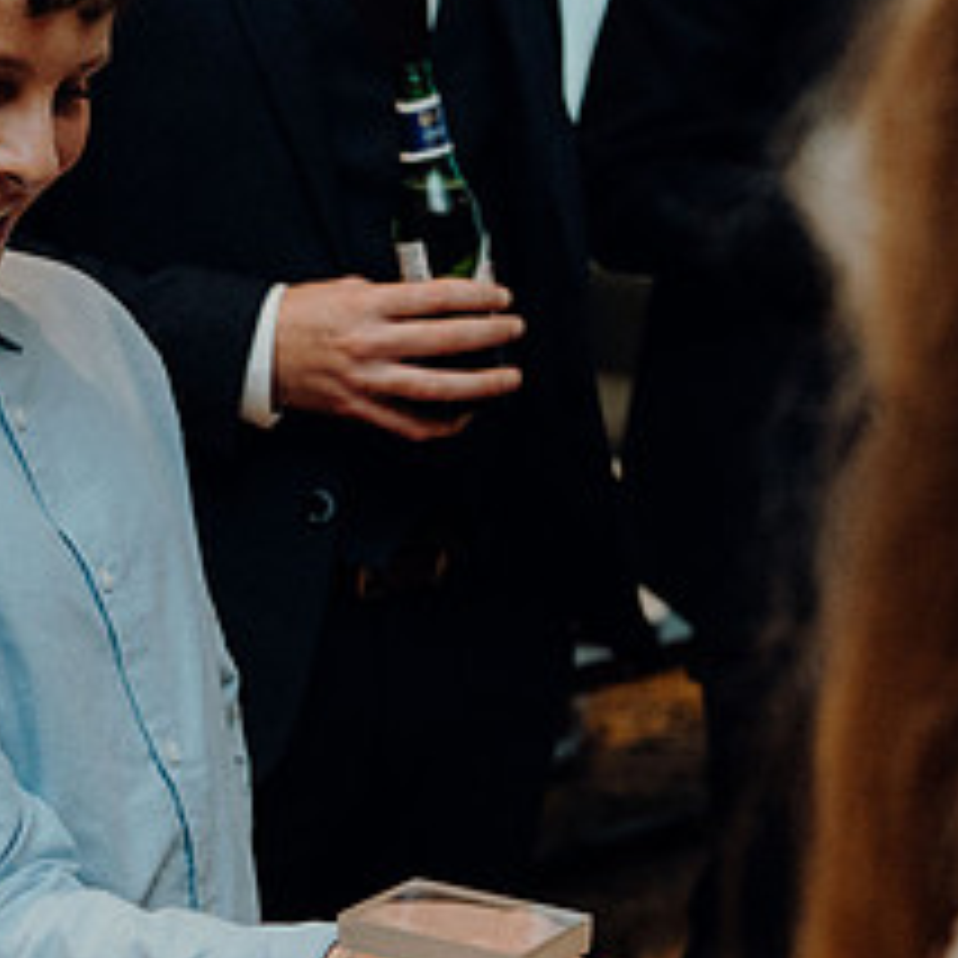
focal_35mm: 104
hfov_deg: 16.6
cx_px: 229
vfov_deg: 16.7
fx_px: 3256
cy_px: 510
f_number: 3.5
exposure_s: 1/160
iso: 3200
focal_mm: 45
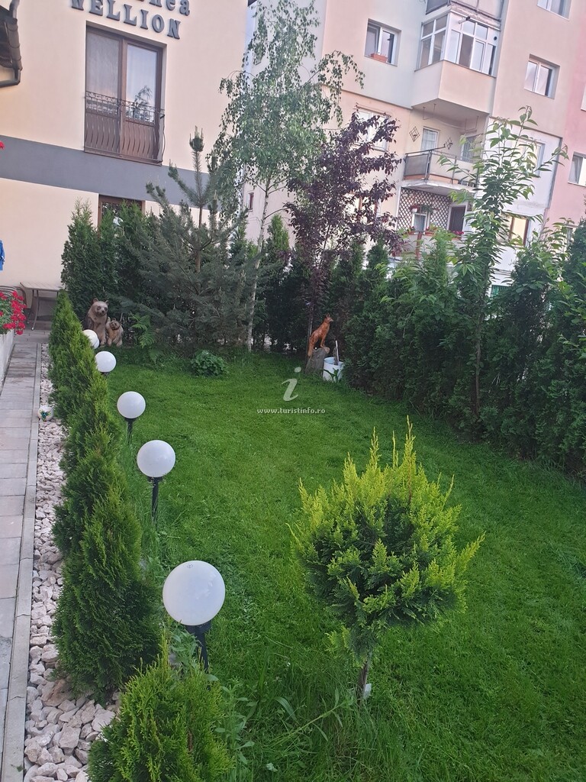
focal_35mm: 26
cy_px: 391
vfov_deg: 67.3
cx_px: 293
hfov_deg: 53.1
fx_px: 587
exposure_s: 1/50
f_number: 2.4
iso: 200
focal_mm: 4.3
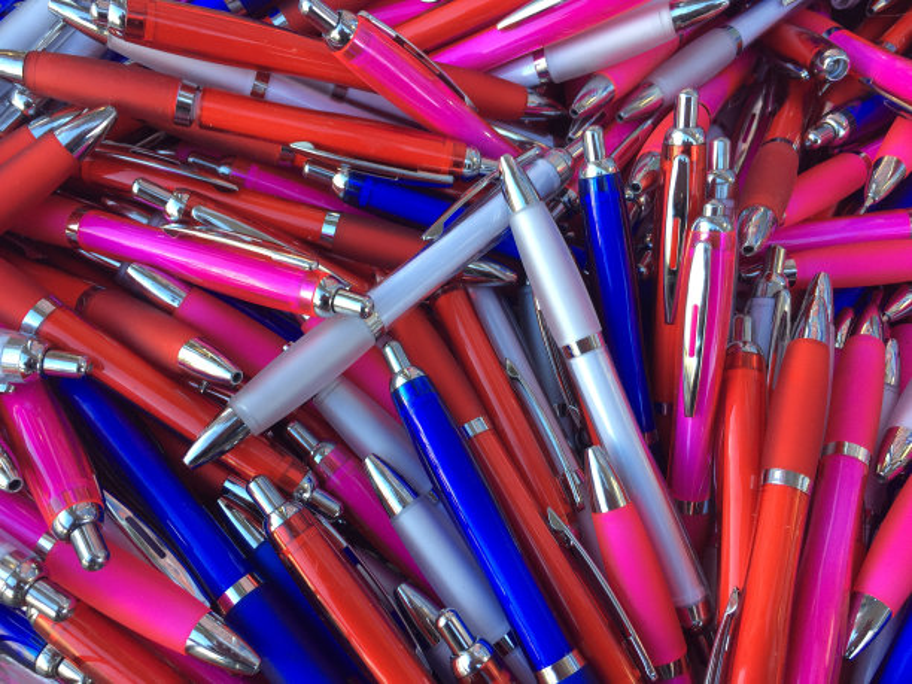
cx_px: 456
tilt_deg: -63.7
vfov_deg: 48.2
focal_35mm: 29
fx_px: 764
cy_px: 342
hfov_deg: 61.7
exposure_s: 1/100
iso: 40
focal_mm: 4.15
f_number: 2.2
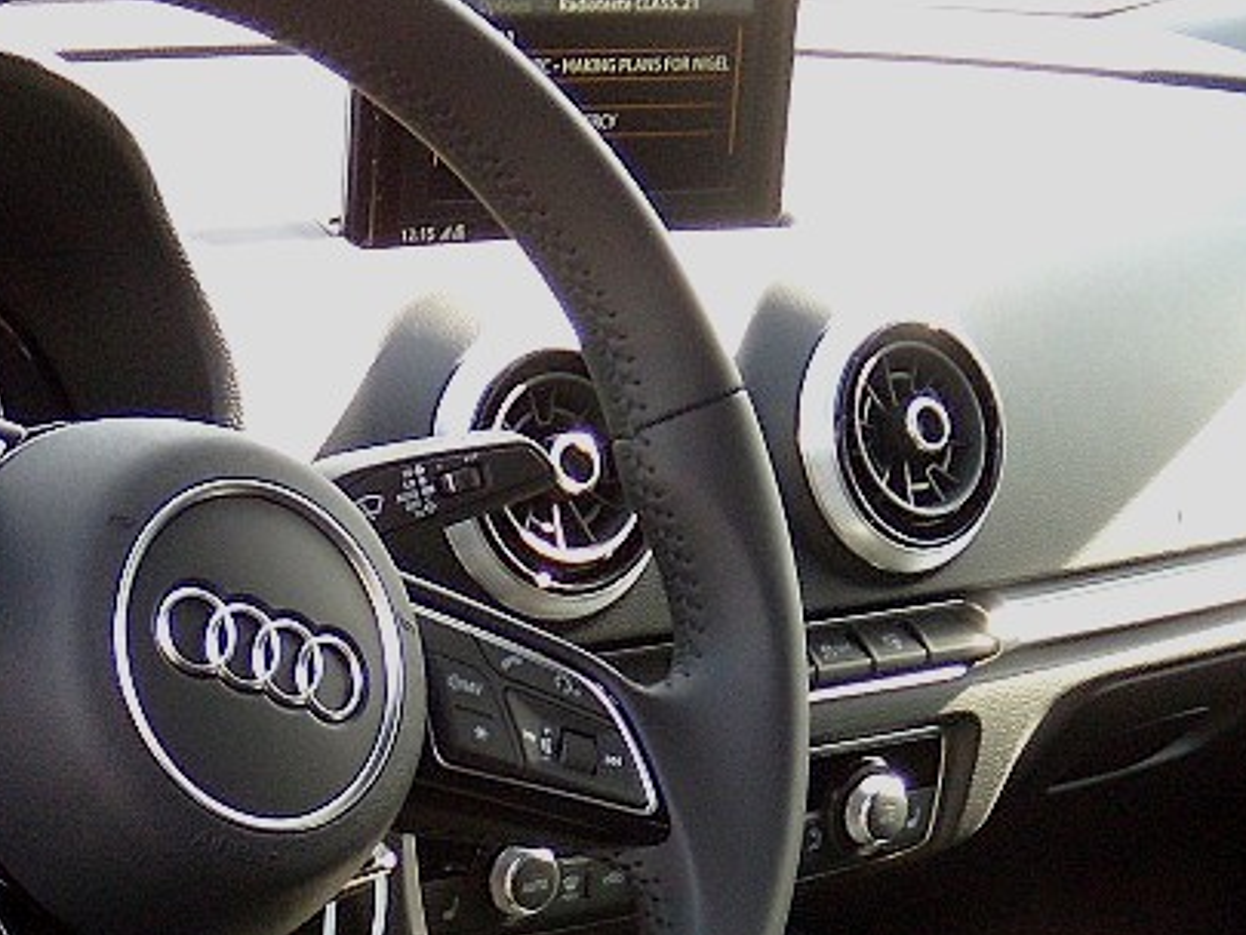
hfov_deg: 20.5
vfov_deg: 15.6
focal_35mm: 91
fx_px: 3277
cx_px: -142
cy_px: 1123
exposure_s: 1/60
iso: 200
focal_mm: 6.4
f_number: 3.6
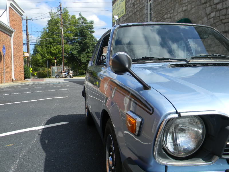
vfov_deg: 39.7
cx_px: 114
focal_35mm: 36
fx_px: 238
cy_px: 86
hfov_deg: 51.4
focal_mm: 6.4
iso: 80
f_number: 3.7
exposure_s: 1/651
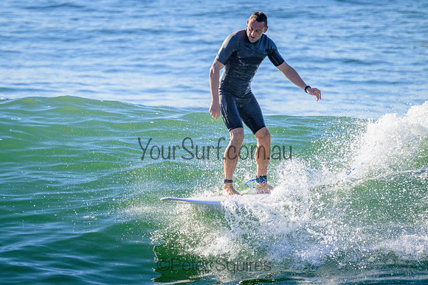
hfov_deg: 2.6
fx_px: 9513
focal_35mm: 800
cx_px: 214
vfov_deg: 1.7
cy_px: 142
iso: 1100
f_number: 11
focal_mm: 800
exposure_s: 1/2000
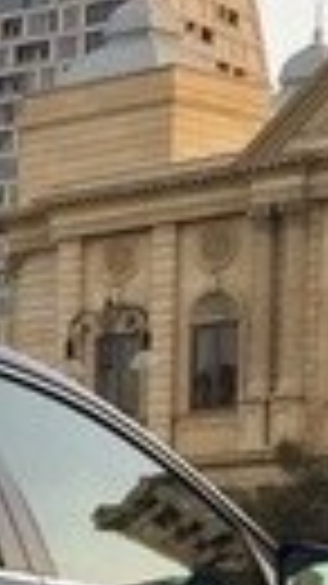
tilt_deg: -4.4
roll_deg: -1.4
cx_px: -463
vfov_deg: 12.7
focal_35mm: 161
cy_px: 866
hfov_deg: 7.1
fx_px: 2493
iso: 32
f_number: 2.2
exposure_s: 1/124
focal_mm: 4.15
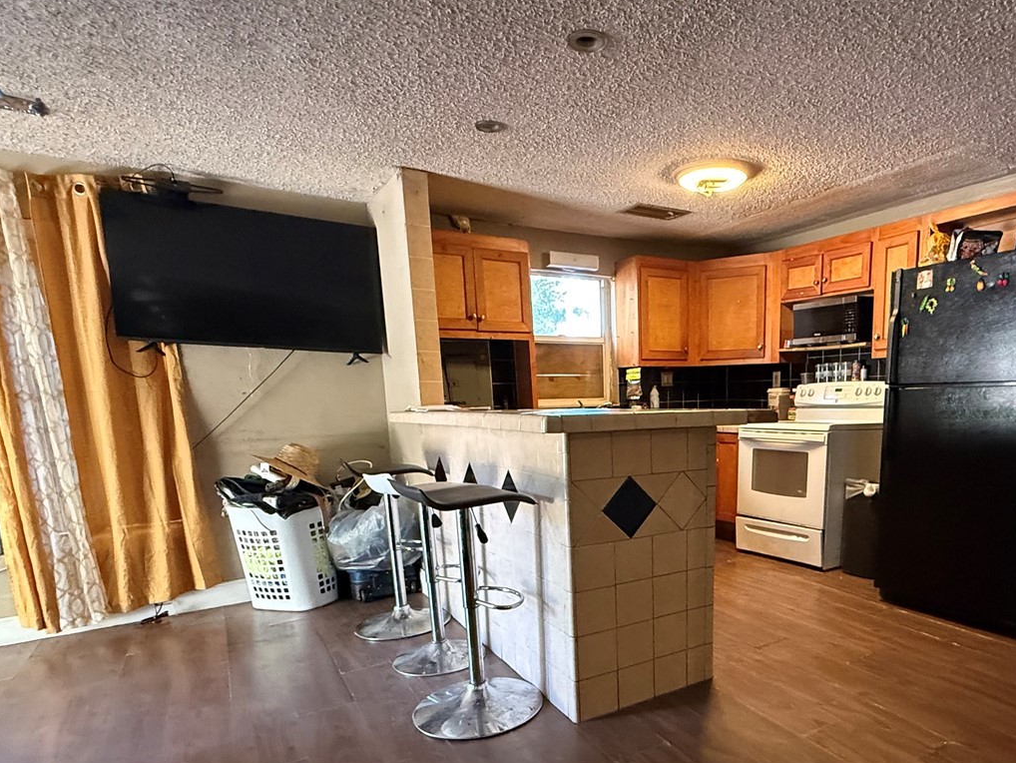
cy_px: 513
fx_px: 646
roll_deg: +1.5
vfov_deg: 59.6
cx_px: 652
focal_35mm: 22
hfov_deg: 74.7
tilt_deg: -11.2
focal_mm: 2.22
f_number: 2.2
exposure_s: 1/60
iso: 1000
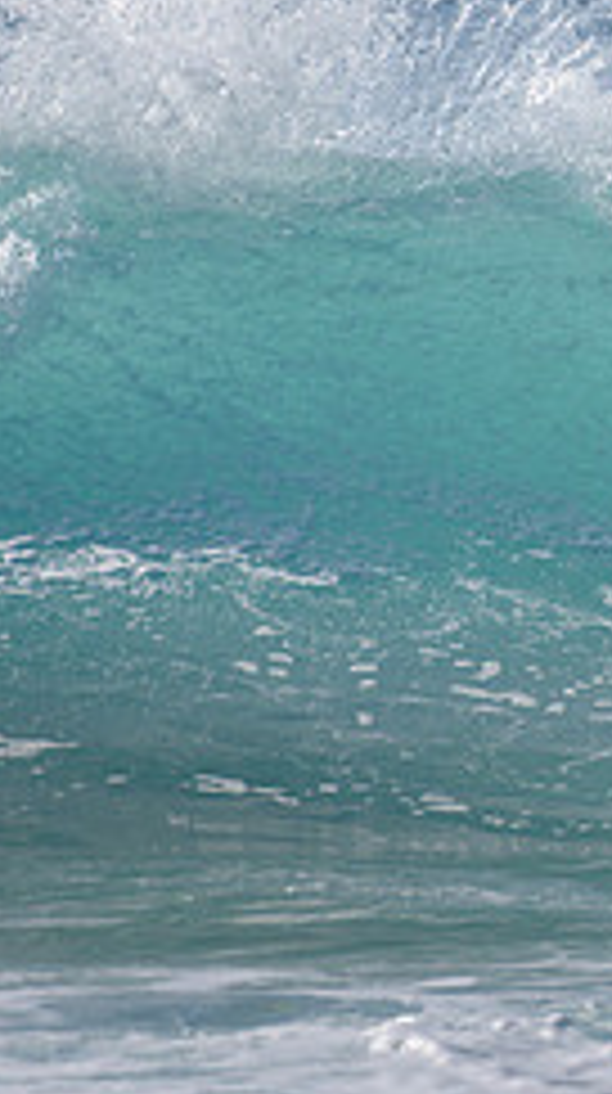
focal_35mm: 1536
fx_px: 44483
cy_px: 183
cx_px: 893
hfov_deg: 0.8
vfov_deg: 1.4
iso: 110
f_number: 5.6
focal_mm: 500
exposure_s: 1/2000
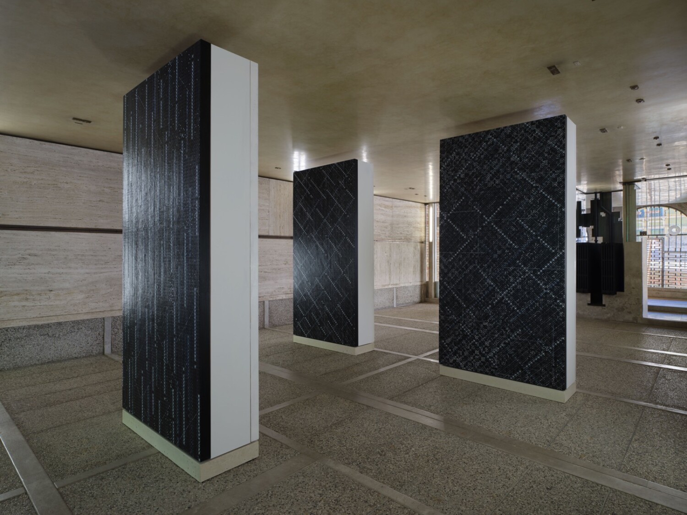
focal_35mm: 20
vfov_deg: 66.0
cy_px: 258
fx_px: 397
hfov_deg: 81.7
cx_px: 344
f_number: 9
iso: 100
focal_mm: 25.2
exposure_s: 1/1.67
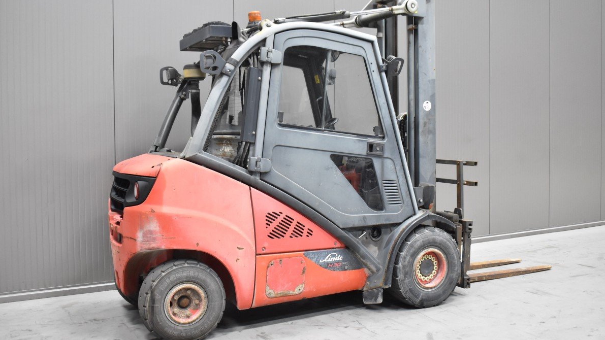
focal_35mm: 38
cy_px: 158
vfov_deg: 31.2
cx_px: 301
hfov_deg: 52.8
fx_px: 610
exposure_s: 1/30
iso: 1600
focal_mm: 24
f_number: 4.5
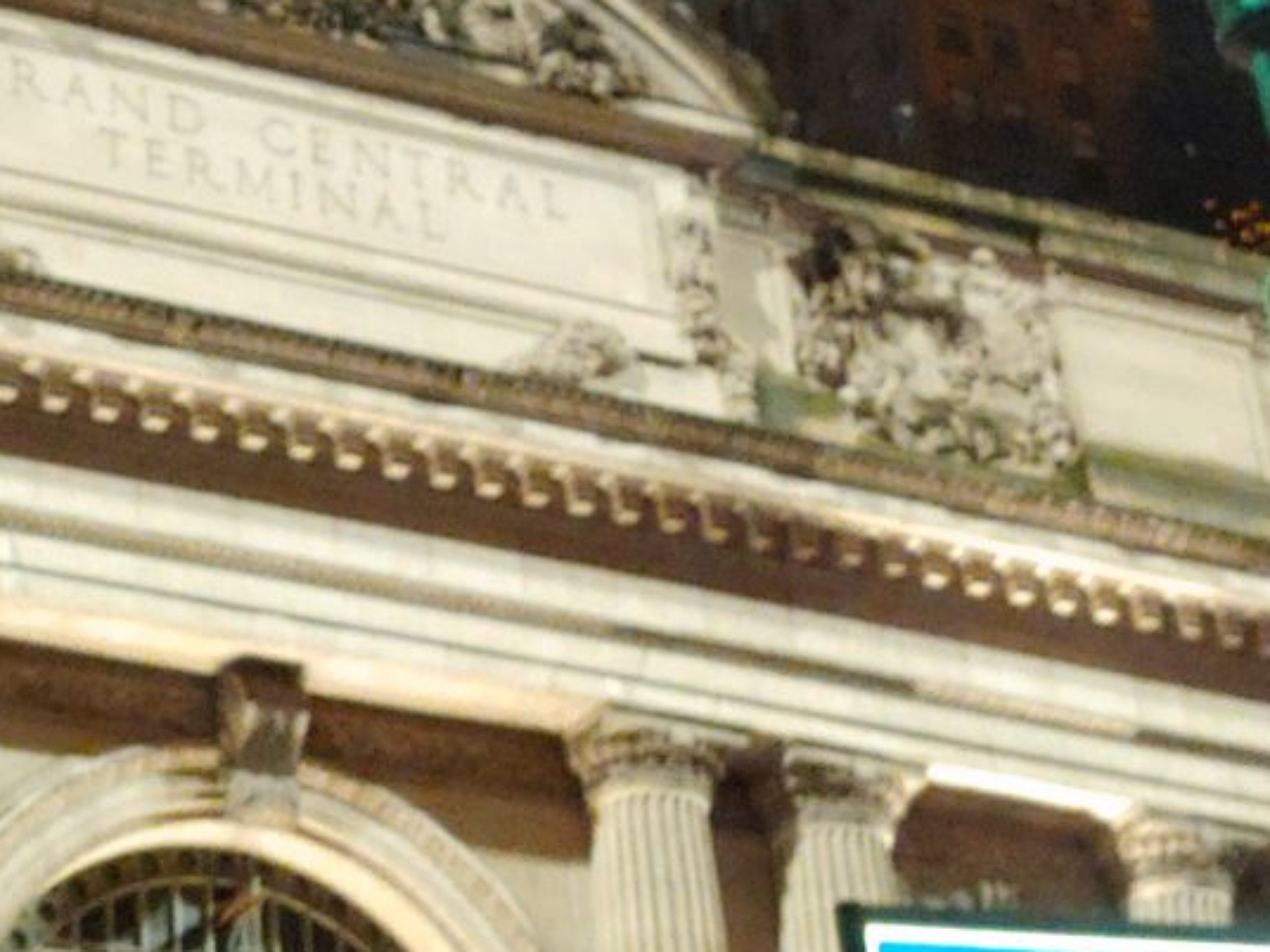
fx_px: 4109
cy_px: -24
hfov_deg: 17.5
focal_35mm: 112
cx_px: 391
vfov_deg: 13.0
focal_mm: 5.88
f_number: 2.4
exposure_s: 1/17
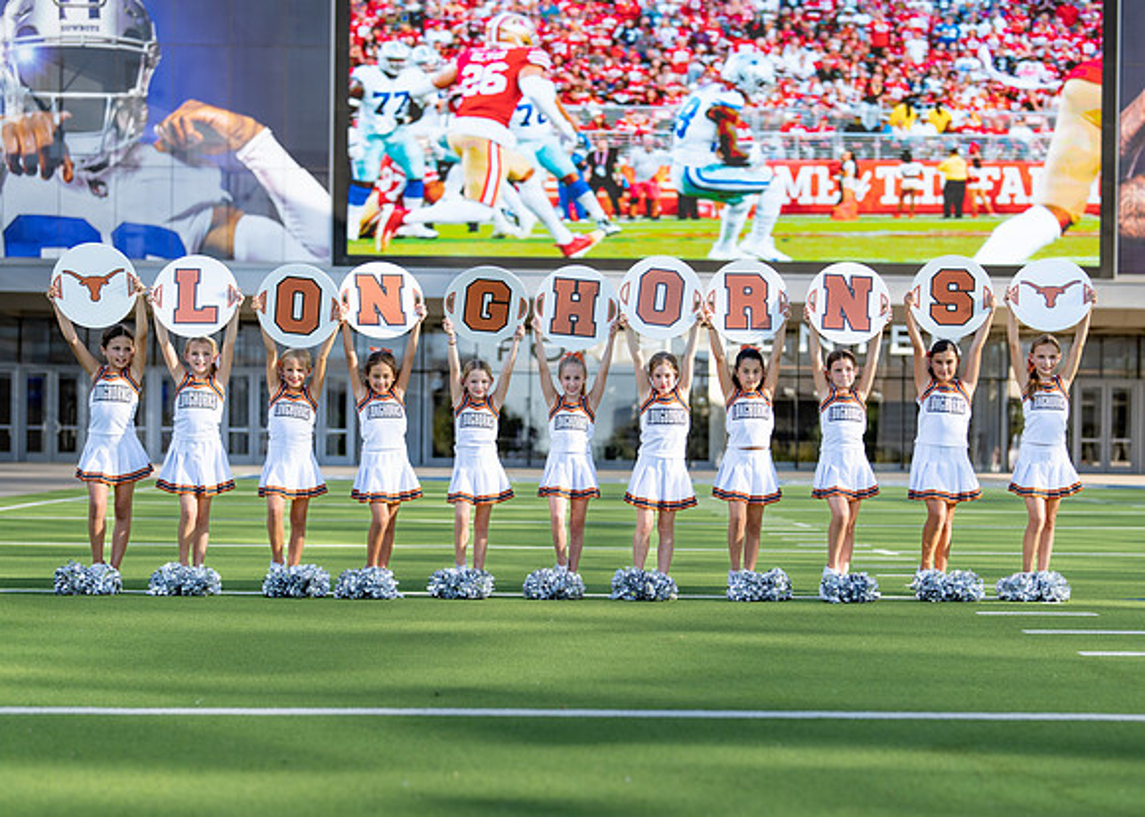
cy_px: 481
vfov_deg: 23.0
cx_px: 614
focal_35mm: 62
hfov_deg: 31.9
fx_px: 2005
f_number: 1.6
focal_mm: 50
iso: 100
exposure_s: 1/2000
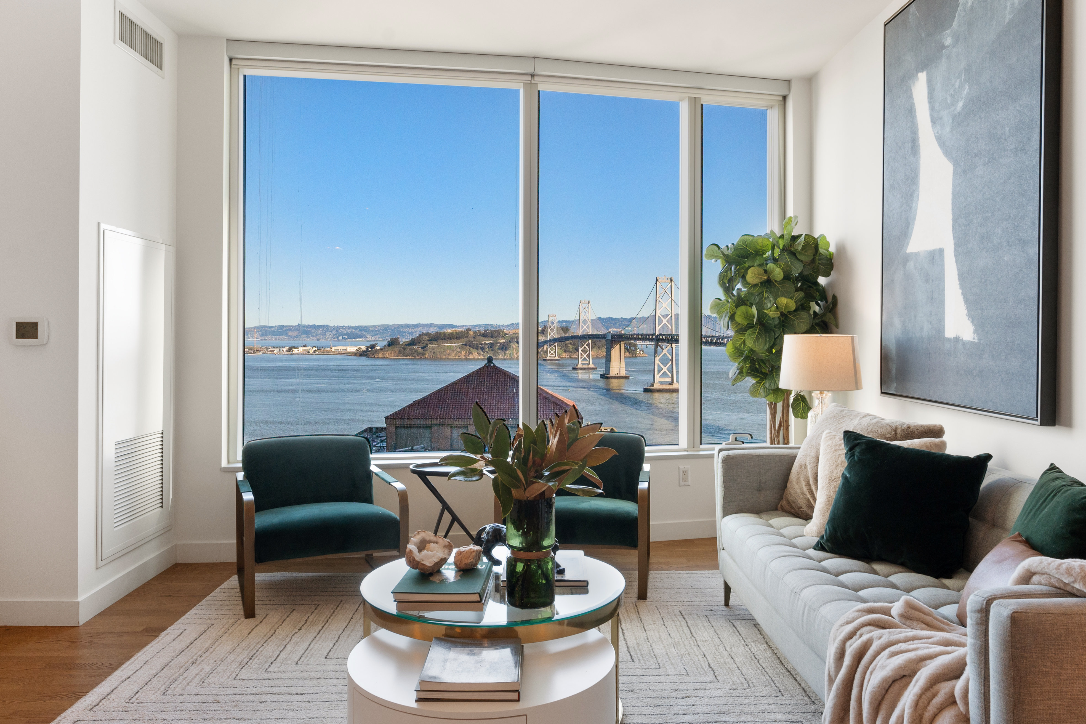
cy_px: 362
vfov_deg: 47.9
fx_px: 814
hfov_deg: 67.4
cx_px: 543
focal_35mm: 27
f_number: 9
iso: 400
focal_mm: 18
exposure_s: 1/25
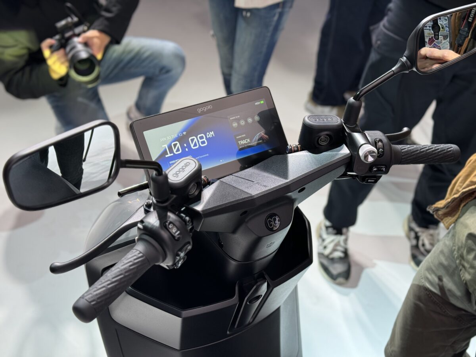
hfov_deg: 39.7
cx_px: 238
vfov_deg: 30.3
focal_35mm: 48
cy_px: 178
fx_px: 660
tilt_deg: -38.4
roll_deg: -3.5
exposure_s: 1/121
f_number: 1.78
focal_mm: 6.76
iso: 64
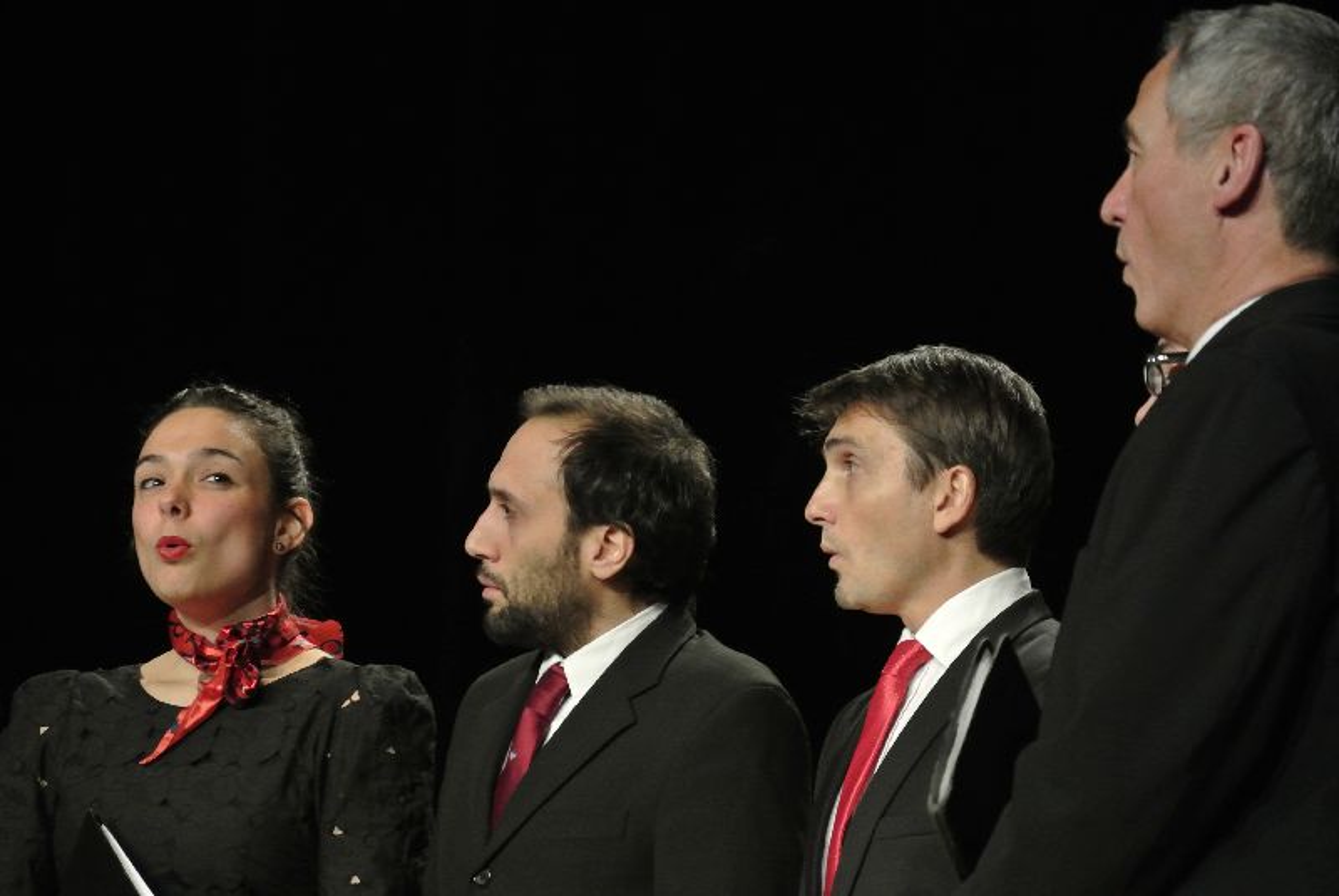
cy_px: 448
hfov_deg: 9.9
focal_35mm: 208
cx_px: 670
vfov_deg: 6.6
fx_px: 7743
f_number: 4.8
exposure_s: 1/60
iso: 1600
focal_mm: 77.1
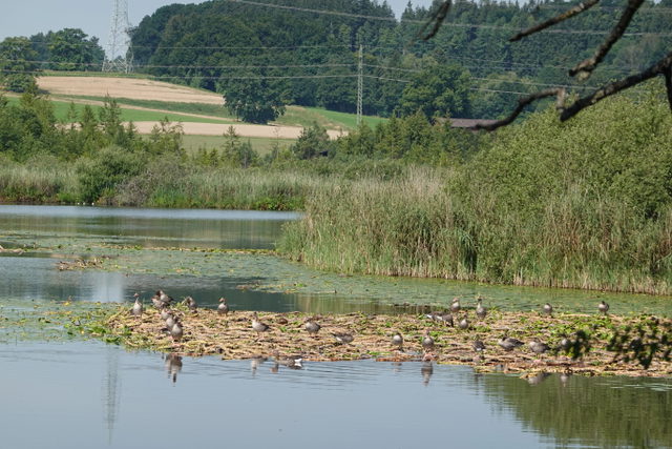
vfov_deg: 6.9
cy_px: 224
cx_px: 336
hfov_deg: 10.3
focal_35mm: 200
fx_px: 3734
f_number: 5.6
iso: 125
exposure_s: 1/500
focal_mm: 72
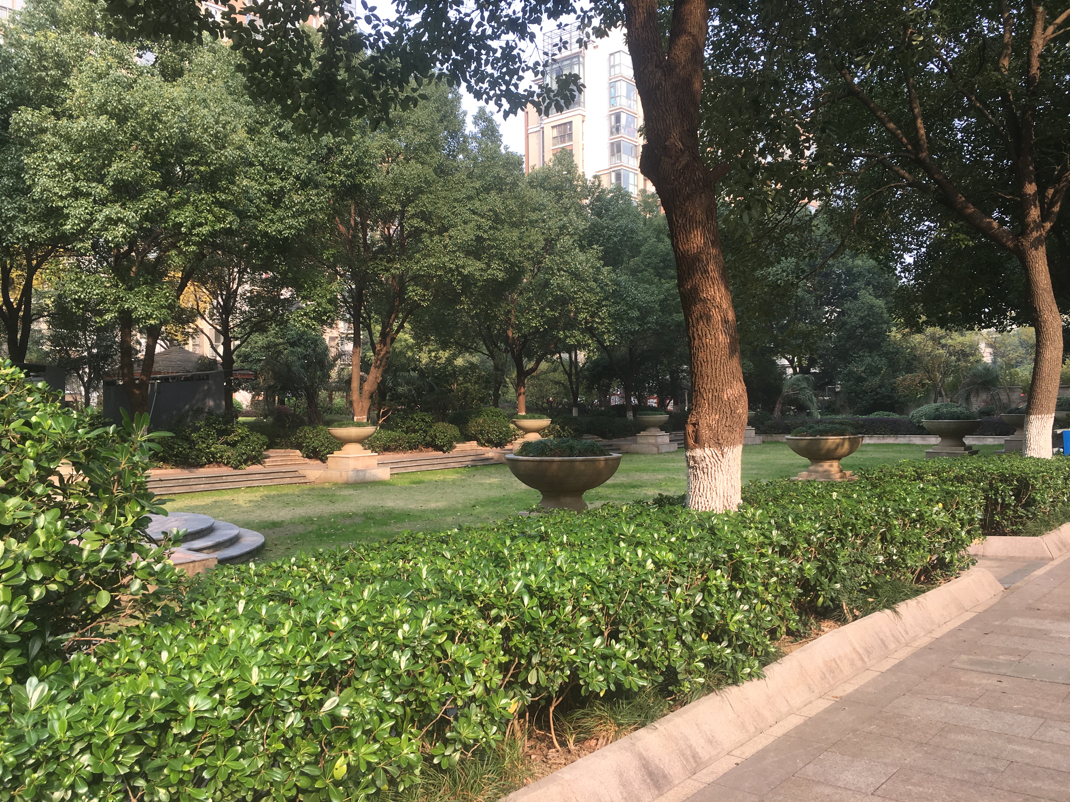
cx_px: 535
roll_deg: +1.4
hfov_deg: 61.7
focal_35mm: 29
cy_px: 401
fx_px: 896
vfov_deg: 48.2
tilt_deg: +2.2
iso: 25
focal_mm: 4.15
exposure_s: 1/250
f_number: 2.2
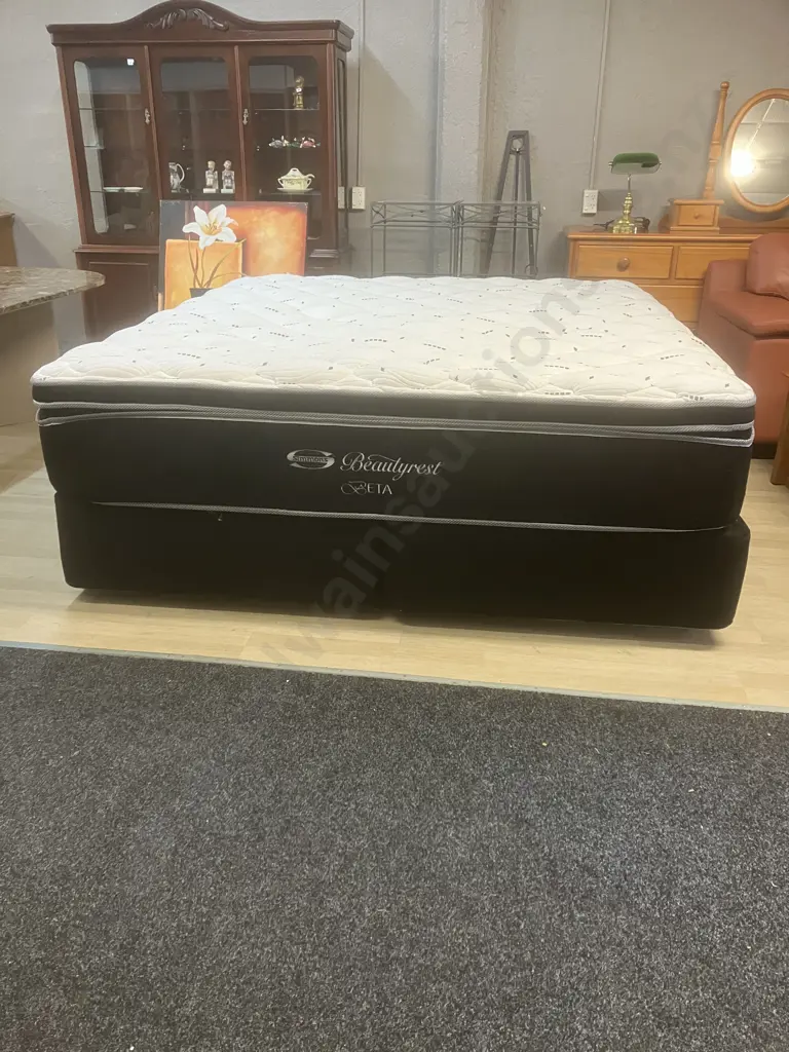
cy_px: 526
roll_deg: -0.4
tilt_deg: -21.6
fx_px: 851
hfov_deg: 49.7
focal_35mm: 28
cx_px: 394
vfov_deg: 63.4
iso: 200
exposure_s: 1/50
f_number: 1.8
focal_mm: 3.99
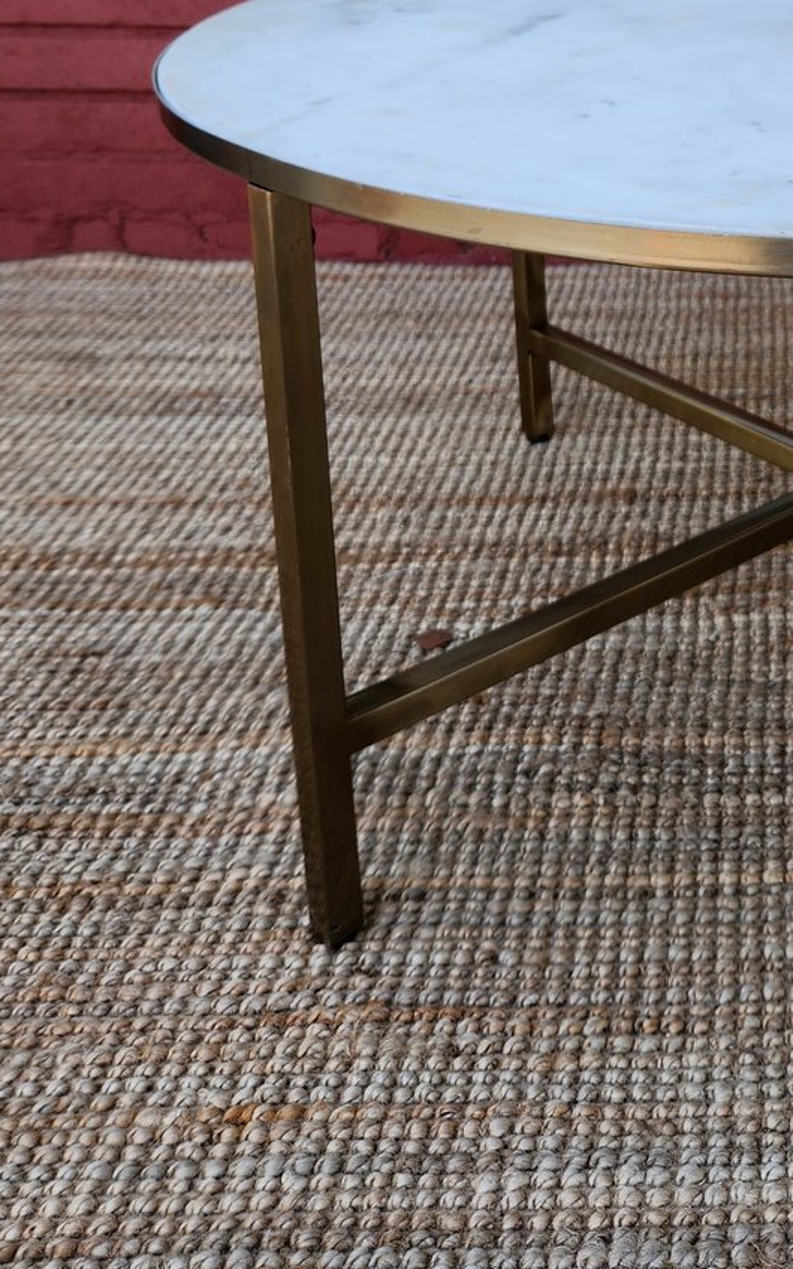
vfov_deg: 40.3
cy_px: 132
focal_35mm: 46
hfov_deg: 25.8
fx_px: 1591
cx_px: 884
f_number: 1.8
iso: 20
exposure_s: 1/303
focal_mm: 5.4
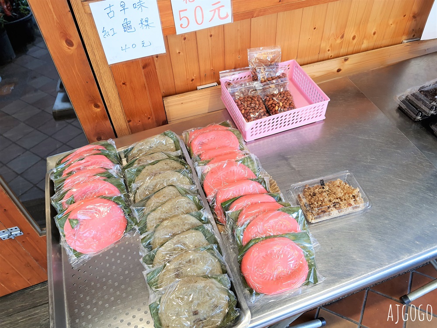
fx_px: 328
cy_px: 164
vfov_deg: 53.1
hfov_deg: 67.3
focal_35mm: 26
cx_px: 218
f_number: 1.7
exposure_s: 1/120
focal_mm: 4.32
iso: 80
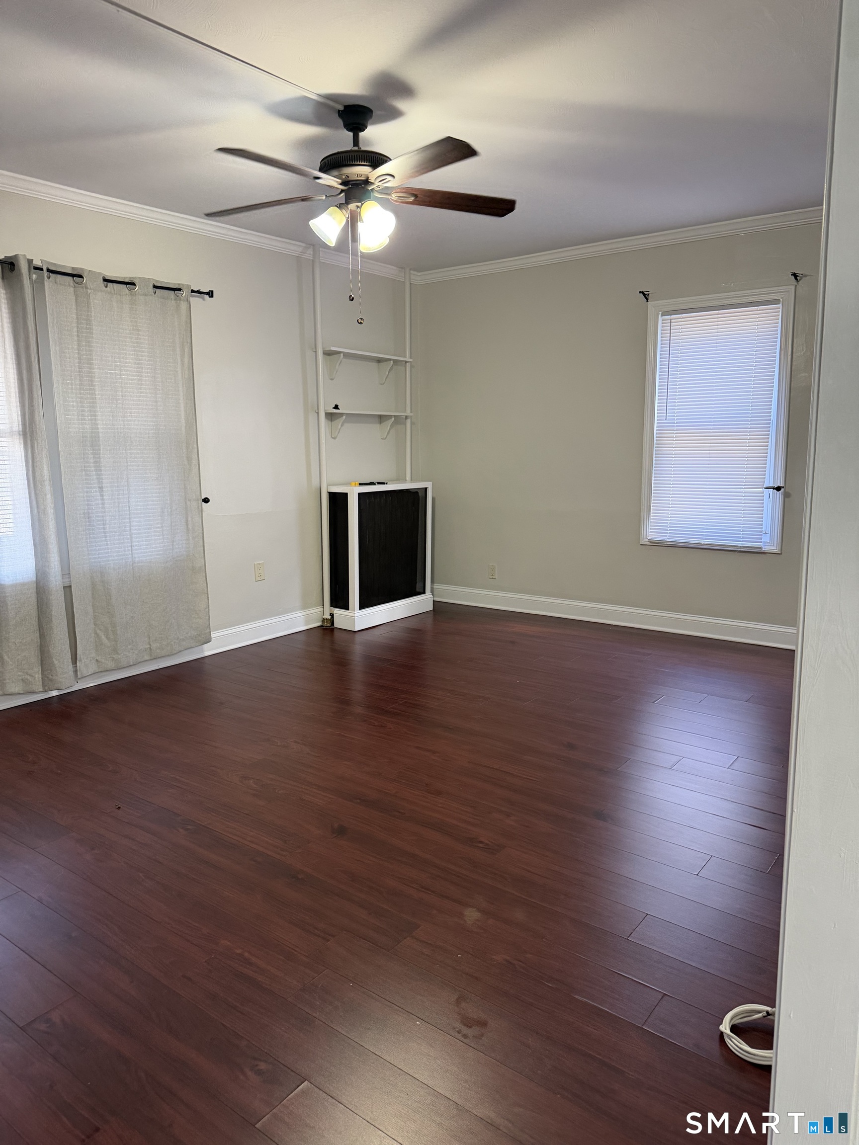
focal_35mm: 24
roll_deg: -0.4
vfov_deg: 71.6
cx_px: 430
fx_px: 794
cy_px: 572
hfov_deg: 56.8
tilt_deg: -9.3
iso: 320
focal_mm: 6.76
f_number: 1.78
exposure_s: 1/60
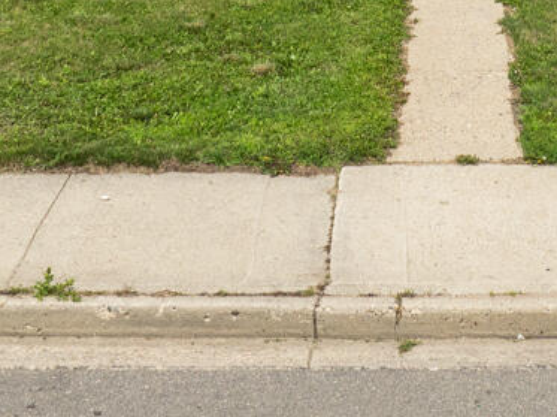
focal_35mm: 110
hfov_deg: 17.6
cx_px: 500
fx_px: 1768
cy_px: -420
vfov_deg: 12.0
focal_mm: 12.29
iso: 100
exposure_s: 1/500
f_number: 6.3
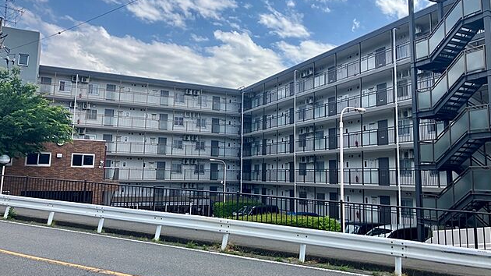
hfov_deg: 62.6
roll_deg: -1.3
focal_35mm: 31
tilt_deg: +8.6
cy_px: 120
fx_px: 403
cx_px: 248
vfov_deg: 37.7
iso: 32
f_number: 1.8
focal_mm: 3.99
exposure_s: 1/639
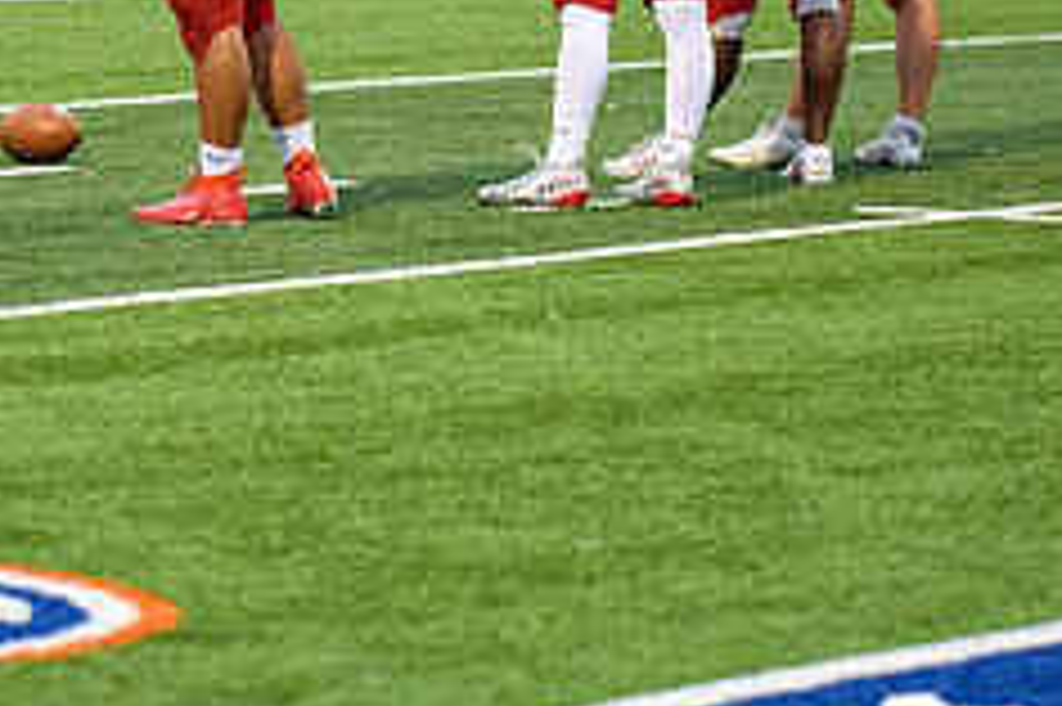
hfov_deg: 7.0
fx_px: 8696
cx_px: 256
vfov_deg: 4.6
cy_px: -142
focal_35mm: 295
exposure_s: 1/2000
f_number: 2.8
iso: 4000
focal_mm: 120
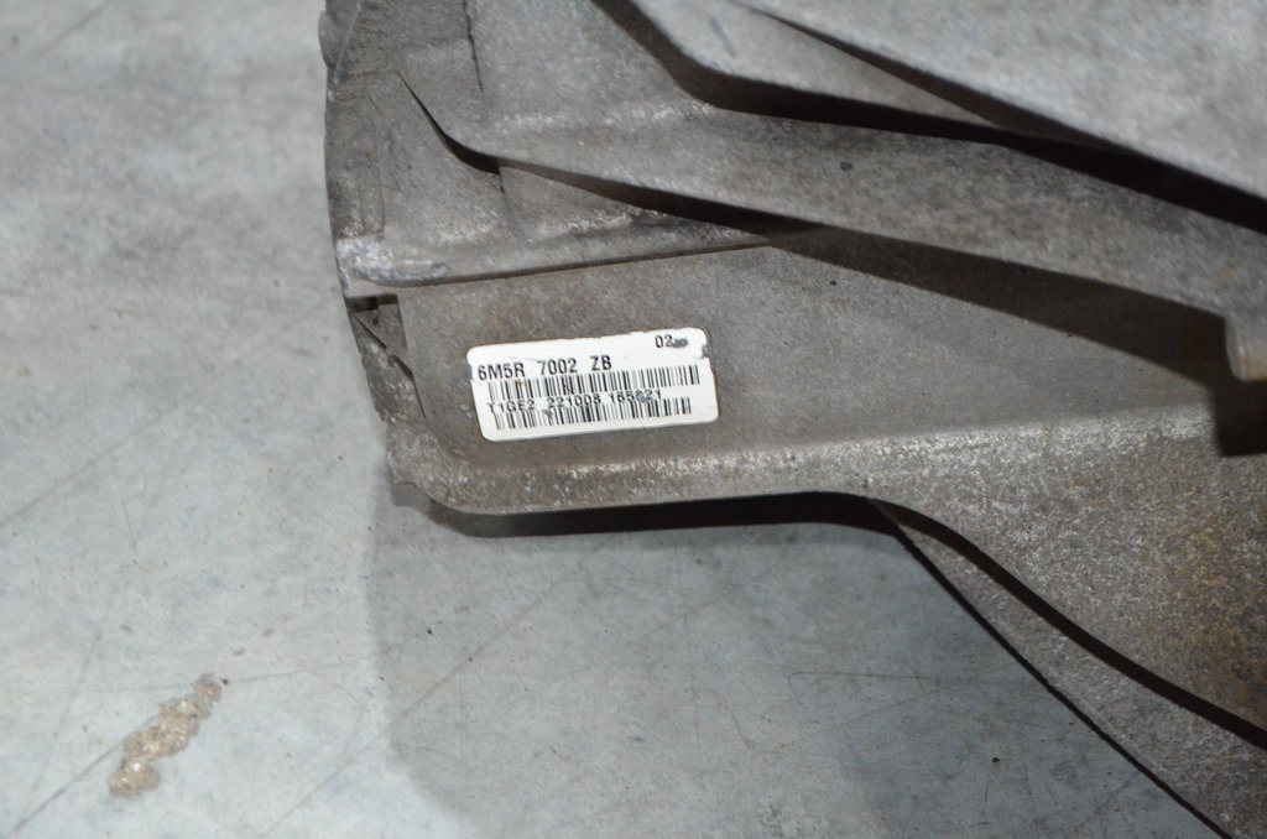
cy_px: 420
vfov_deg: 16.5
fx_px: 2897
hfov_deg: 24.7
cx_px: 634
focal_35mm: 82
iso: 3200
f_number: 5.6
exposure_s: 1/60
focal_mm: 55
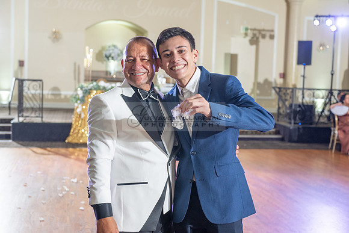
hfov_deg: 38.2
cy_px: 116
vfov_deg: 26.0
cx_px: 174
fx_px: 504
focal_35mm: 52
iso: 800
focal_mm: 52
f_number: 4
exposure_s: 1/160
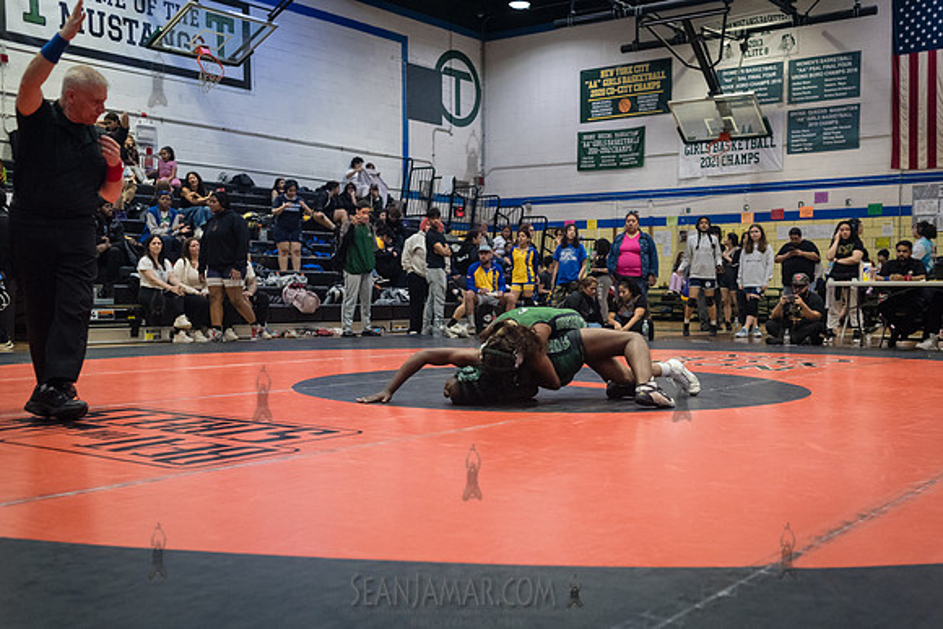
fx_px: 1040
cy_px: 356
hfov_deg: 48.6
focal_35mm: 40
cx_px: 535
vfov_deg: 33.6
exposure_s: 1/500
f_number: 3.2
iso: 5000
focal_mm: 35
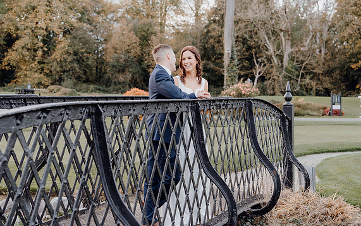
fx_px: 581
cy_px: 110
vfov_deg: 22.0
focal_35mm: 59
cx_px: 181
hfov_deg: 34.5
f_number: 3.5
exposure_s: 1/320
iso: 500
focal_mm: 57
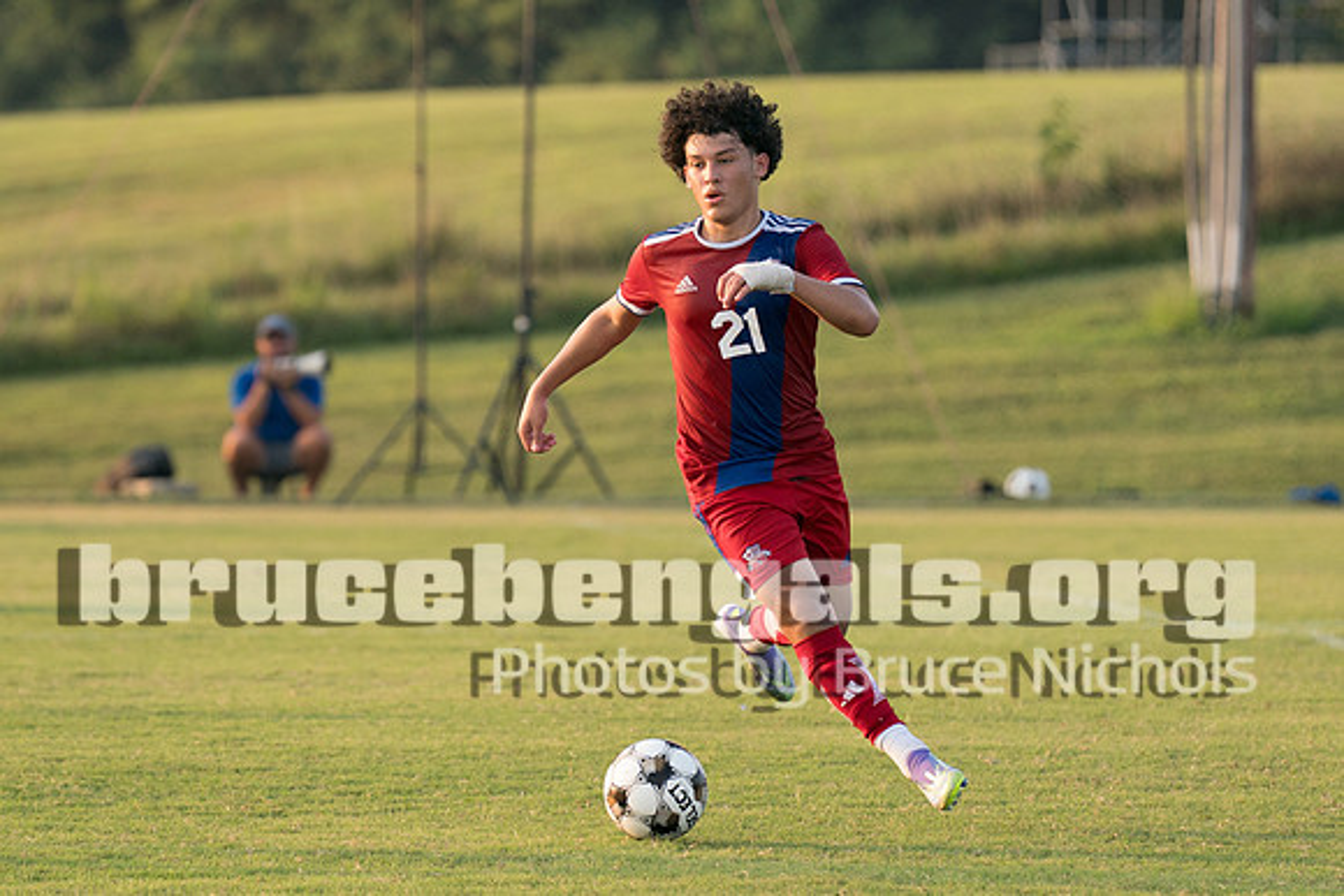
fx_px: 11939
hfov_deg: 6.4
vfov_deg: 4.3
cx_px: 704
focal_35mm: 320
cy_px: 361
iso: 500
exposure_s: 1/1250
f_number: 2.8
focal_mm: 162
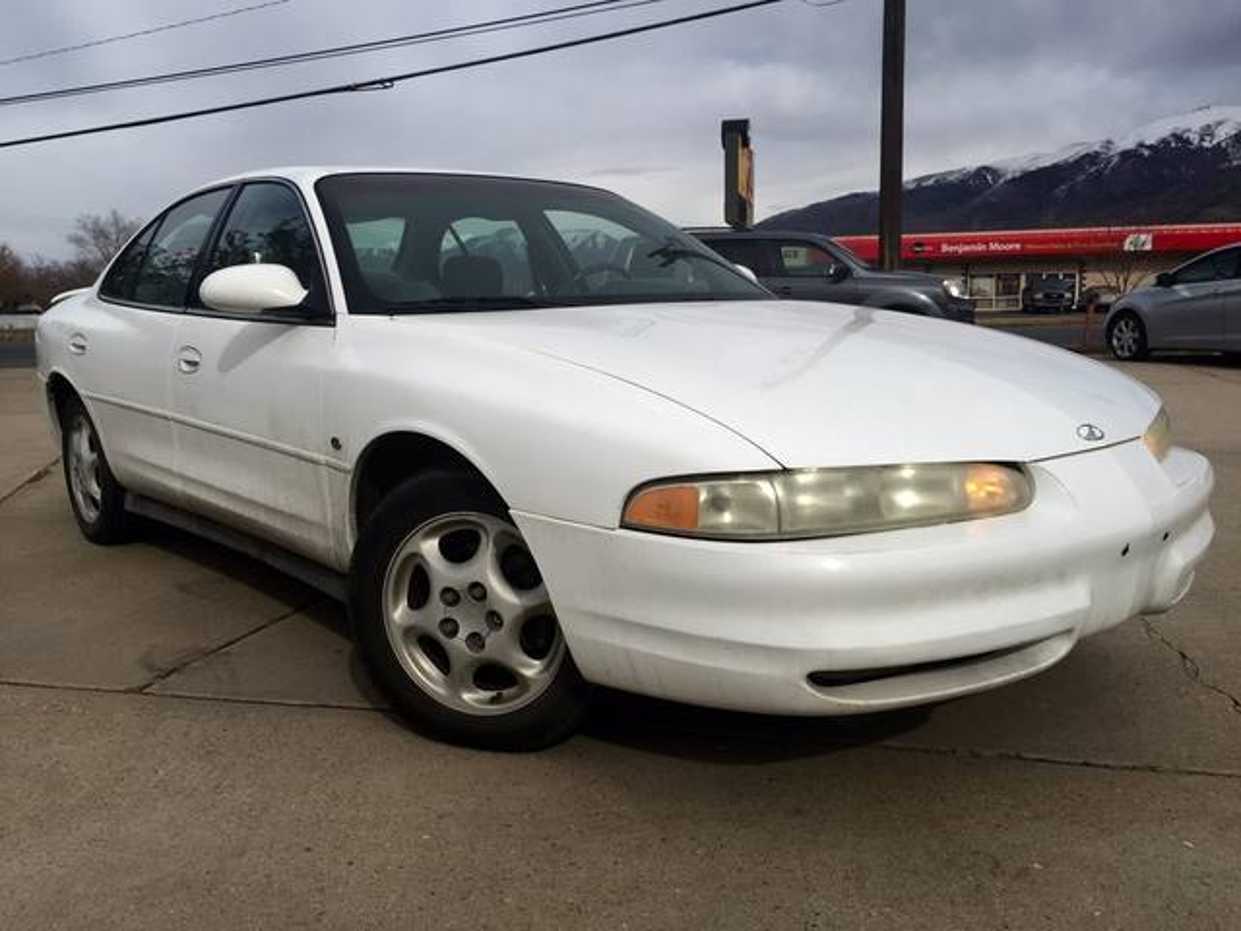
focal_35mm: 29
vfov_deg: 48.2
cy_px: 466
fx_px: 1040
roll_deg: -0.1
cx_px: 620
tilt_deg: -7.5
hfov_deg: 61.7
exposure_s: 1/2326
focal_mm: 4.15
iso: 32
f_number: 2.2
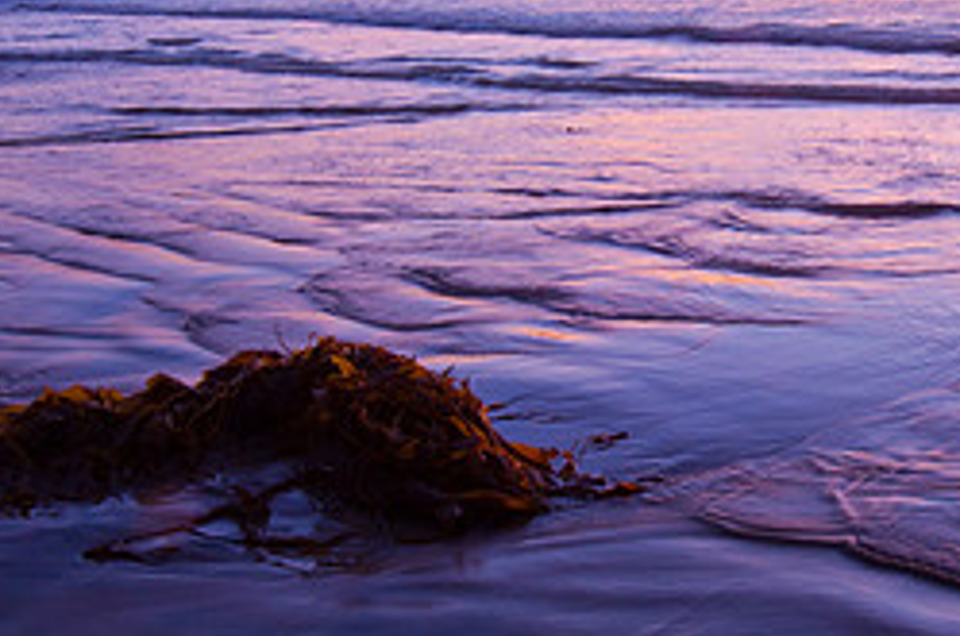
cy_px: 249
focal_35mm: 56
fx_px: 1490
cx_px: 655
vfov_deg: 24.0
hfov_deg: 35.3
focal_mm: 16
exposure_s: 1/6
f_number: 22
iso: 200
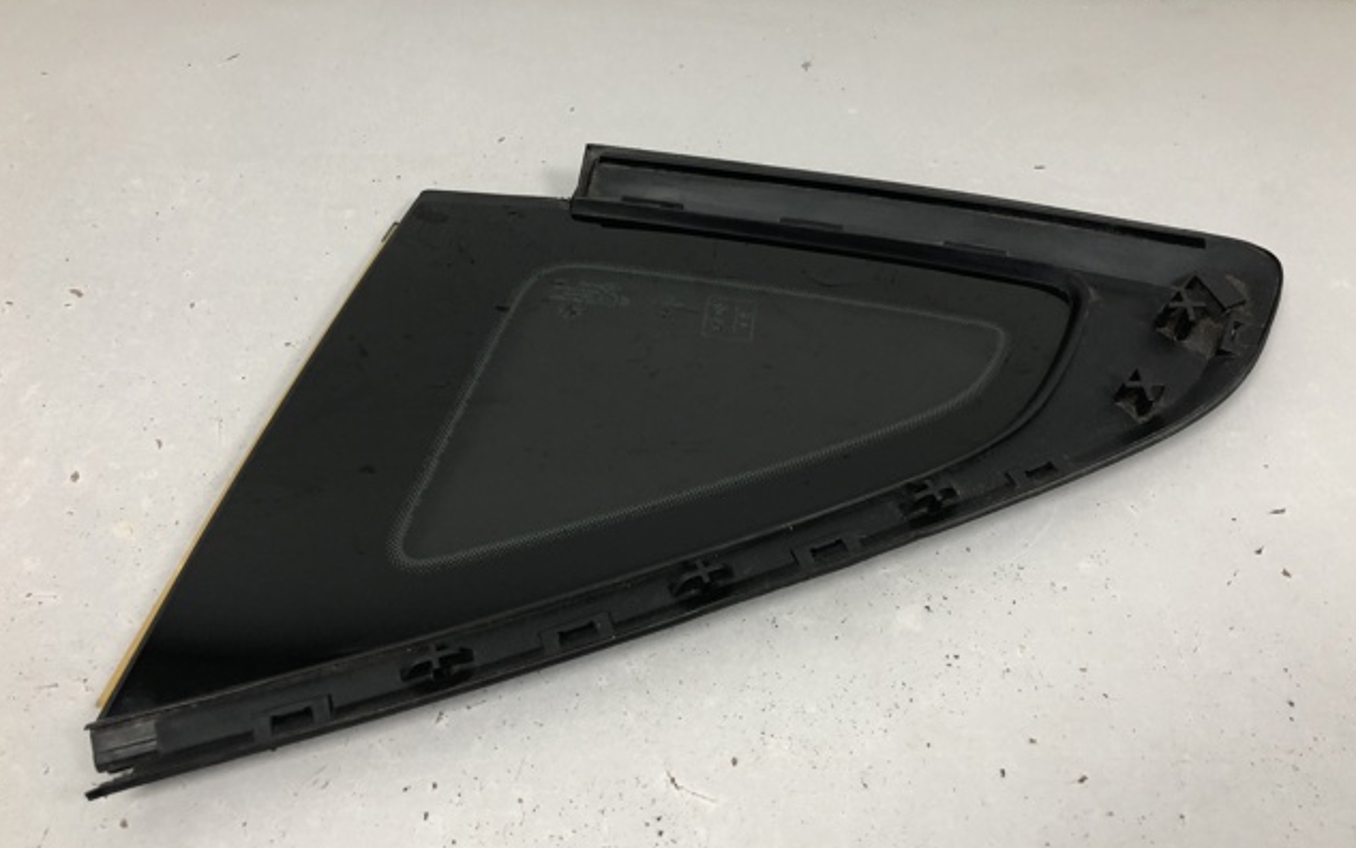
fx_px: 1109
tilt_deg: -54.3
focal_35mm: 30
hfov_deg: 62.9
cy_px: 418
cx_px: 677
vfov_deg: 41.9
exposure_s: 1/20
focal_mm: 4
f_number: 1.8
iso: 40
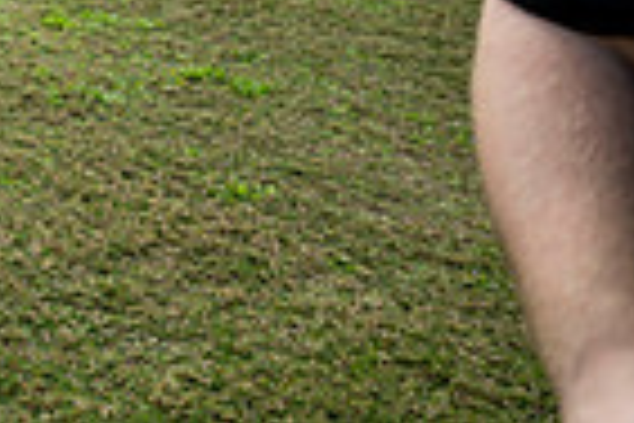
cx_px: -544
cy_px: -443
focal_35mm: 99
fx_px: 1743
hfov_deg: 16.7
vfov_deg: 12.1
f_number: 2.8
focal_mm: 24
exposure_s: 1/1250
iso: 125
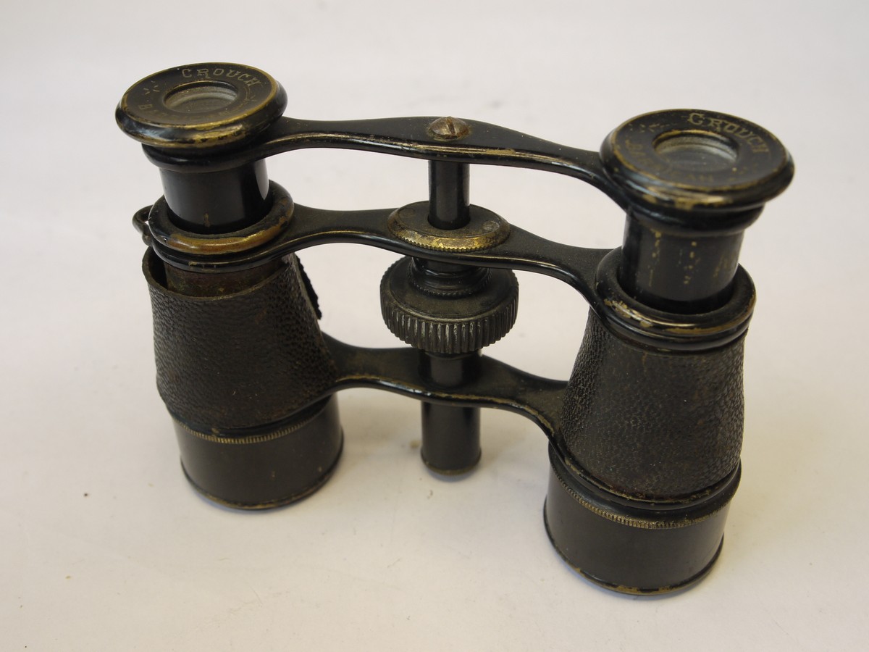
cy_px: 326
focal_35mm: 42
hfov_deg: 44.8
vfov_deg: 34.3
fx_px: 1054
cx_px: 434
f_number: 9
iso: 400
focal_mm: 21
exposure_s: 1/13
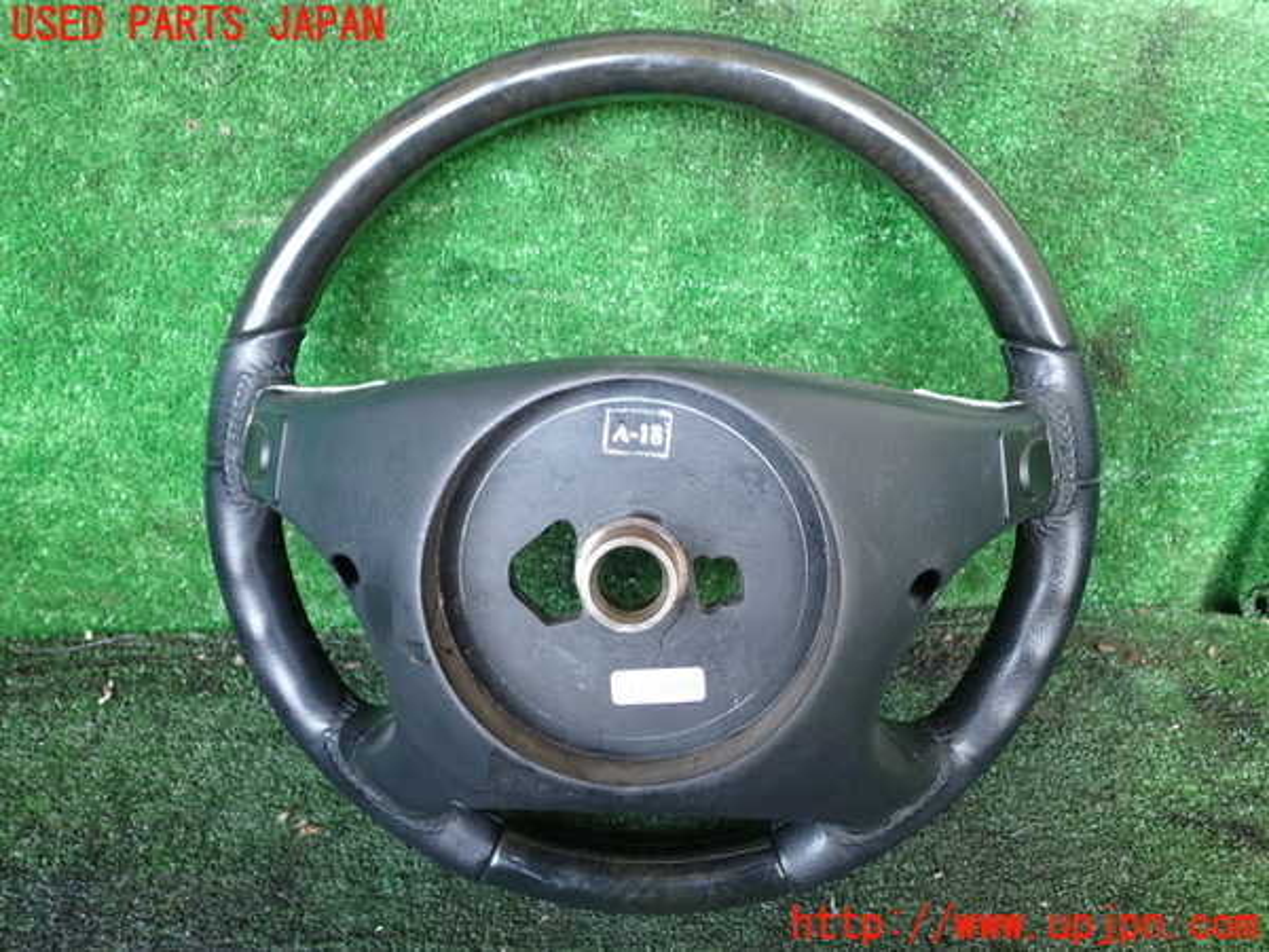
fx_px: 1100
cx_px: 634
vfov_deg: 46.8
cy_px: 476
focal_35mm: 30
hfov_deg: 60.0
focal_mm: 5.4
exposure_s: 1/40
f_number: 2.3
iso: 200
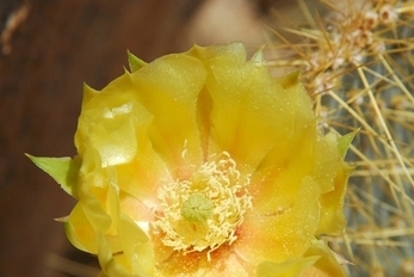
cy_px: 192
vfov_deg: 7.5
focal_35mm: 184
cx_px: 196
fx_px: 2114
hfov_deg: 11.2
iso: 125
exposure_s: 1/250
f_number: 11
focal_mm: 85
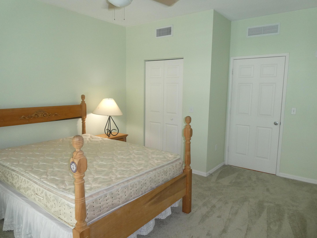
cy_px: 119
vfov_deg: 56.8
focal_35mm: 24
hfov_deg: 71.6
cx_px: 158
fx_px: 220
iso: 320
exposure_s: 1/60
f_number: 3.3
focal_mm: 4.3
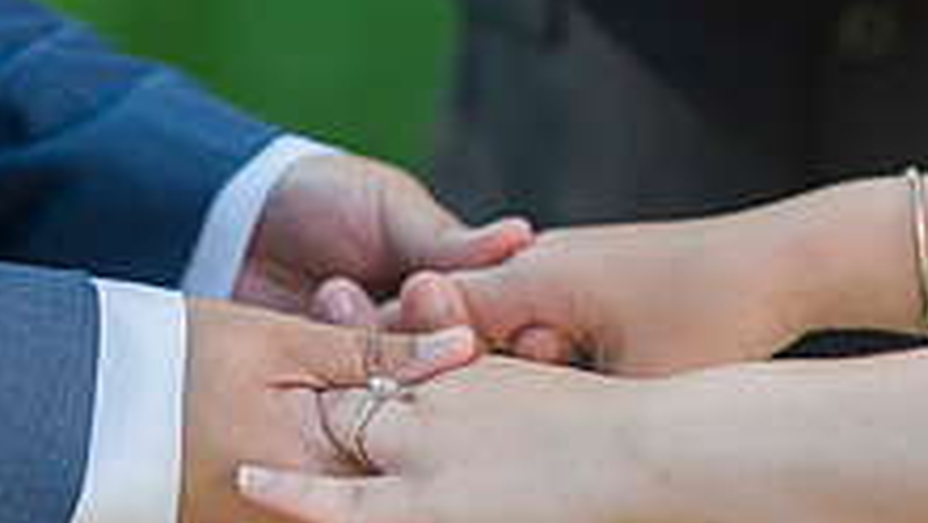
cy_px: 262
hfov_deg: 3.9
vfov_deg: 2.2
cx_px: 375
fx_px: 13614
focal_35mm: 553
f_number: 3.5
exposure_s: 1/320
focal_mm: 200
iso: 800
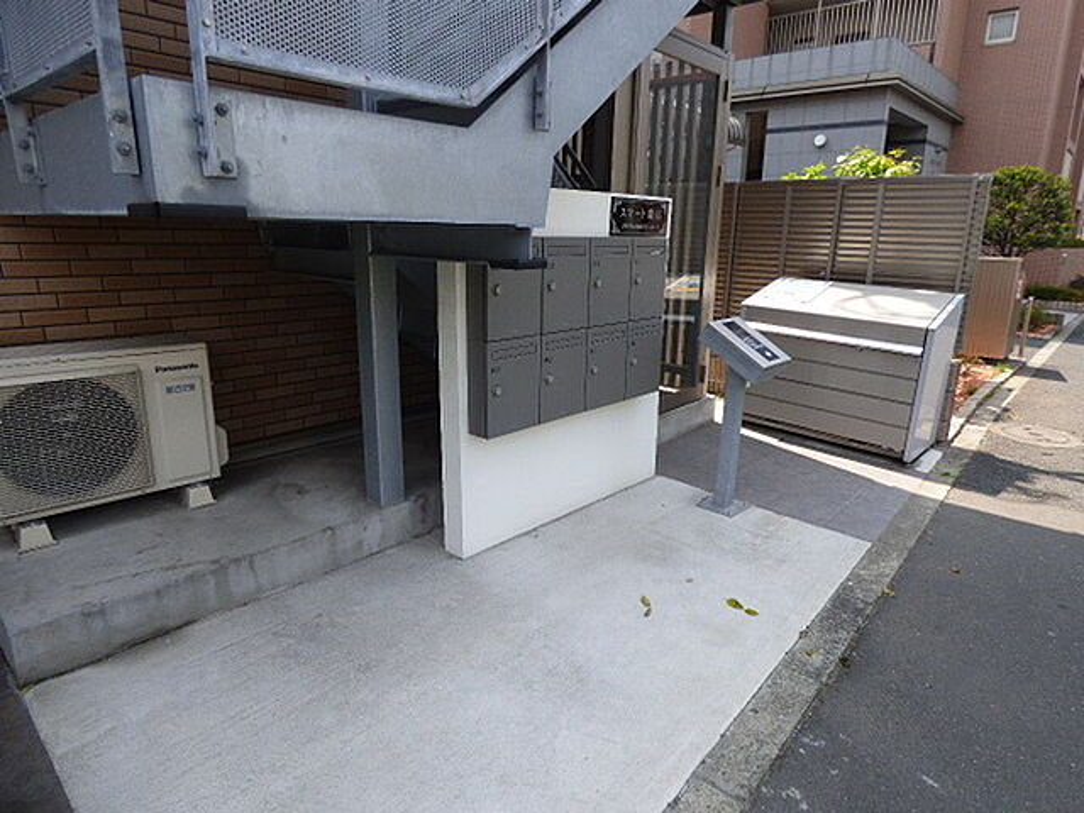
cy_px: 406
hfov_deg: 81.7
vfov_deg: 66.0
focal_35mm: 20
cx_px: 542
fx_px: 626
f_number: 2.8
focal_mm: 3.58
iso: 100
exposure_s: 1/640
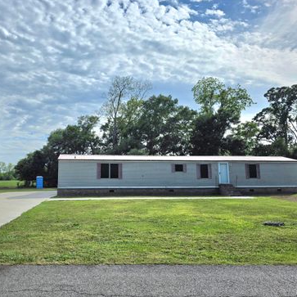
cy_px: 146
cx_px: 122
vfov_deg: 57.3
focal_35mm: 28
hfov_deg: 56.9
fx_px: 272
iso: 50
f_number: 1.7
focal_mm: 6.3
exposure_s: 1/10000
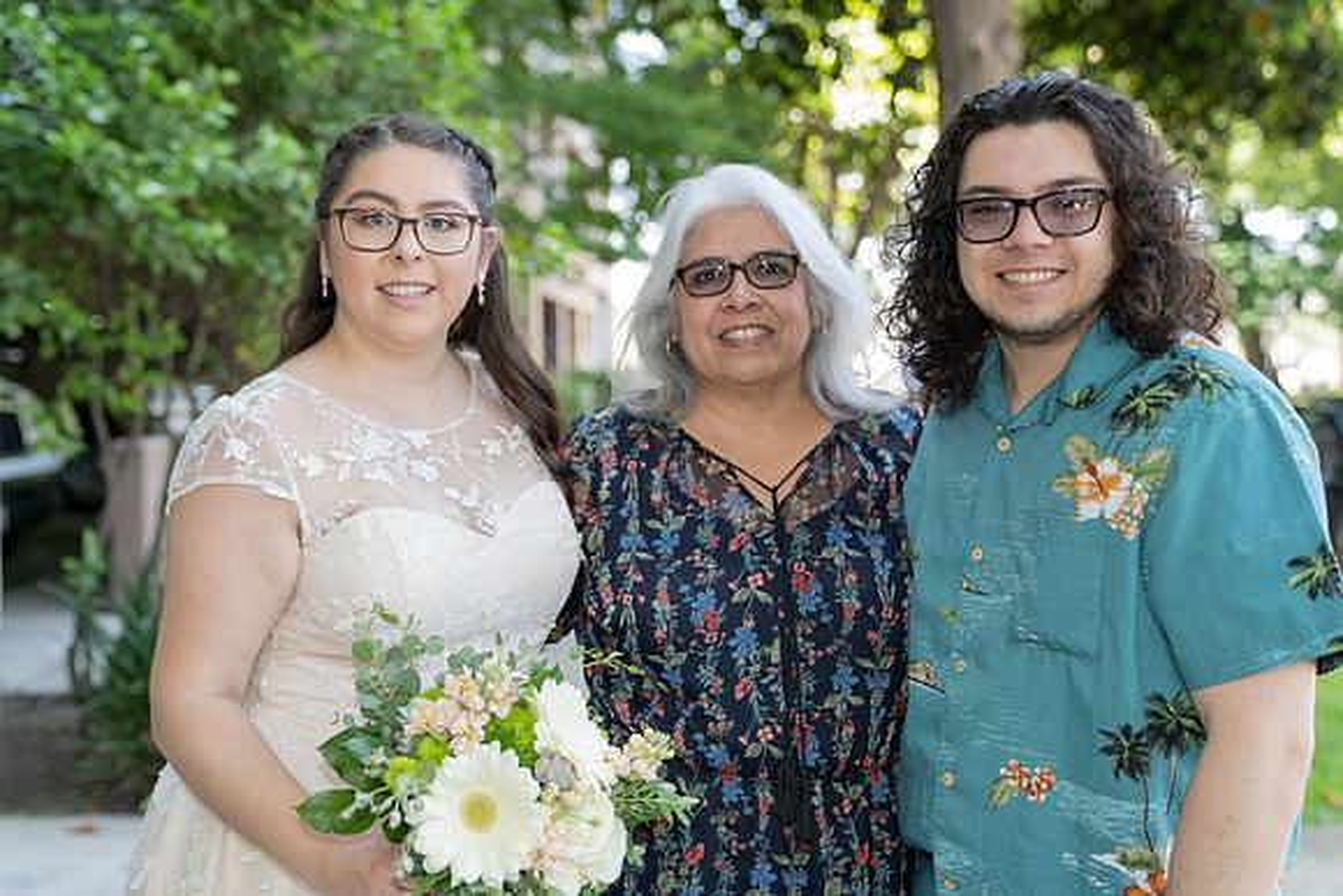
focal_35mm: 42
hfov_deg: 46.4
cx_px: 672
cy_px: 448
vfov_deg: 31.9
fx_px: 1567
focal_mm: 42
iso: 500
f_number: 2.8
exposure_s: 1/250
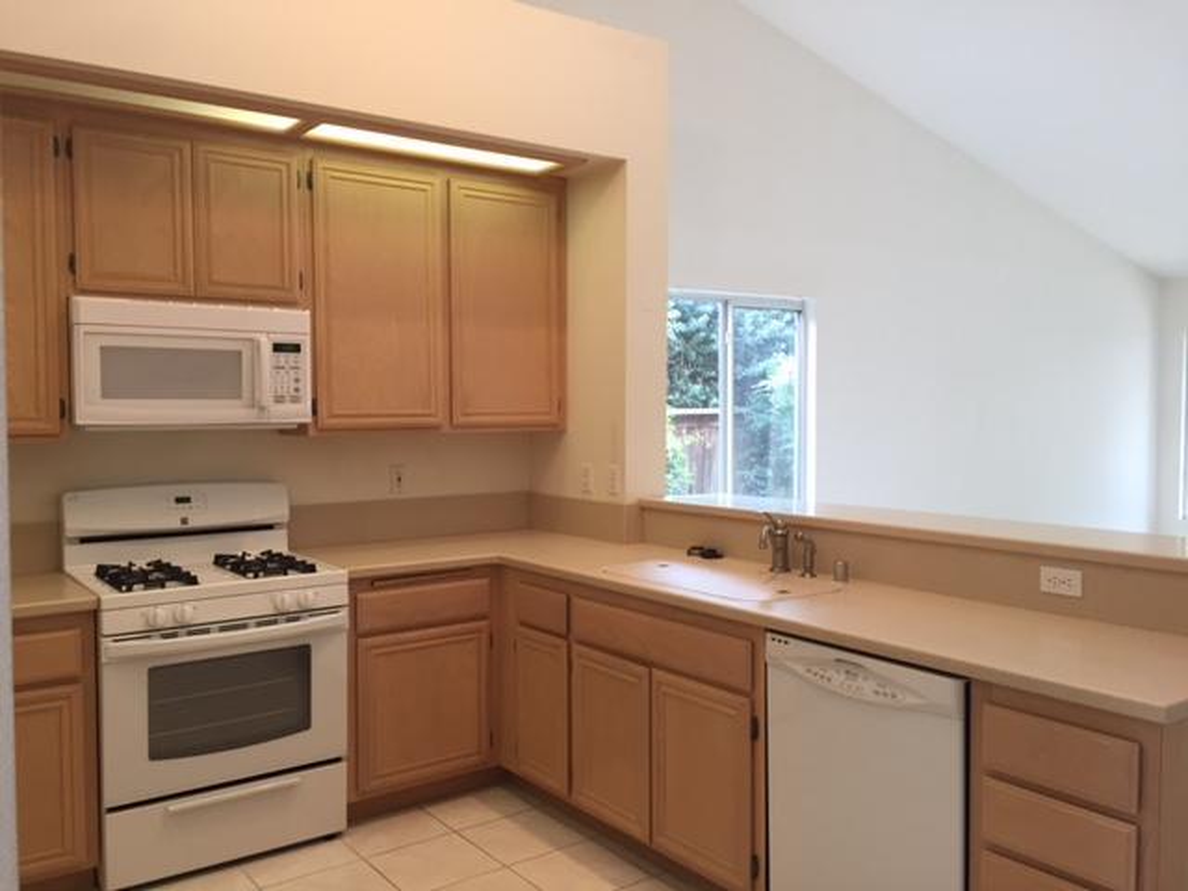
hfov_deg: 61.7
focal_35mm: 29
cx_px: 594
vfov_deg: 48.2
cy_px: 446
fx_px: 995
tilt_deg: -2.7
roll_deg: -0.8
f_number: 2.2
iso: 64
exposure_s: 1/30
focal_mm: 4.15
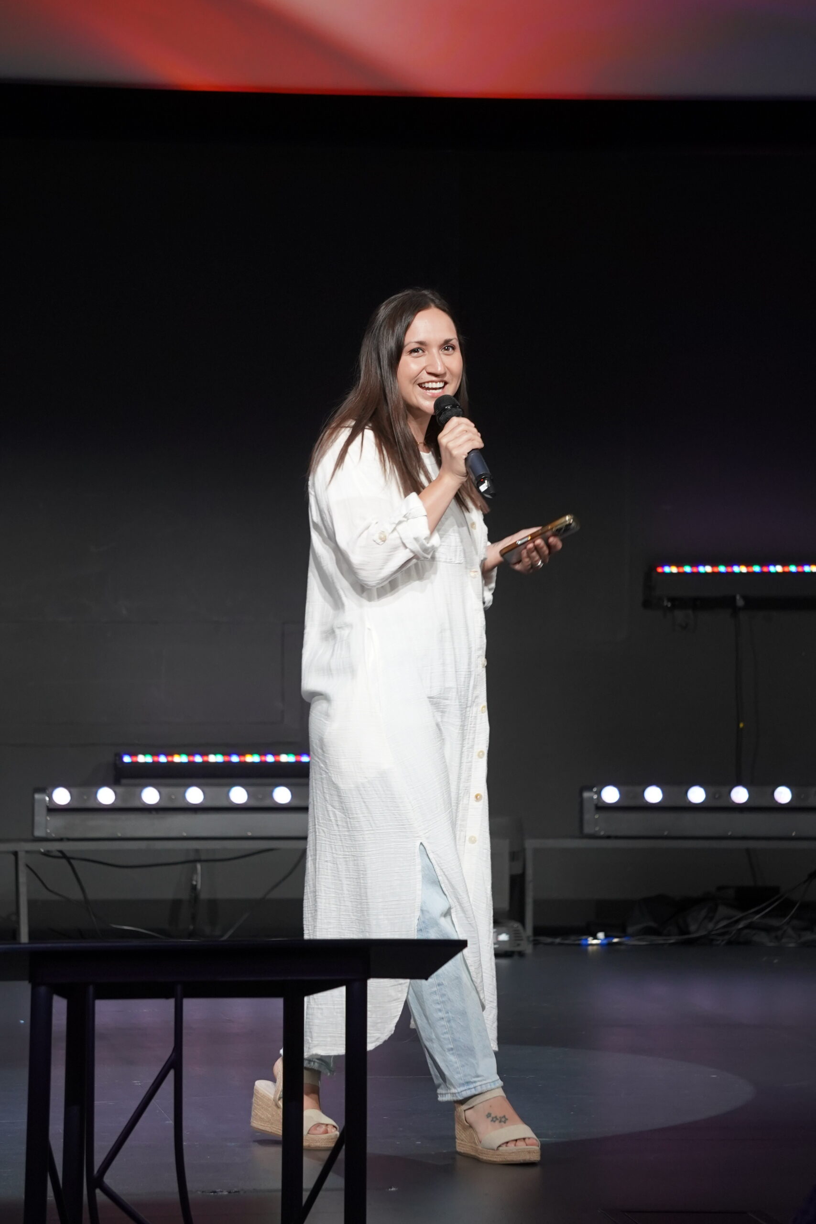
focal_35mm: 139
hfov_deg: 9.9
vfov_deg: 14.8
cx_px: 408
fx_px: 4725
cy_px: 612
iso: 1250
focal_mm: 93
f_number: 5.6
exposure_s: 1/160
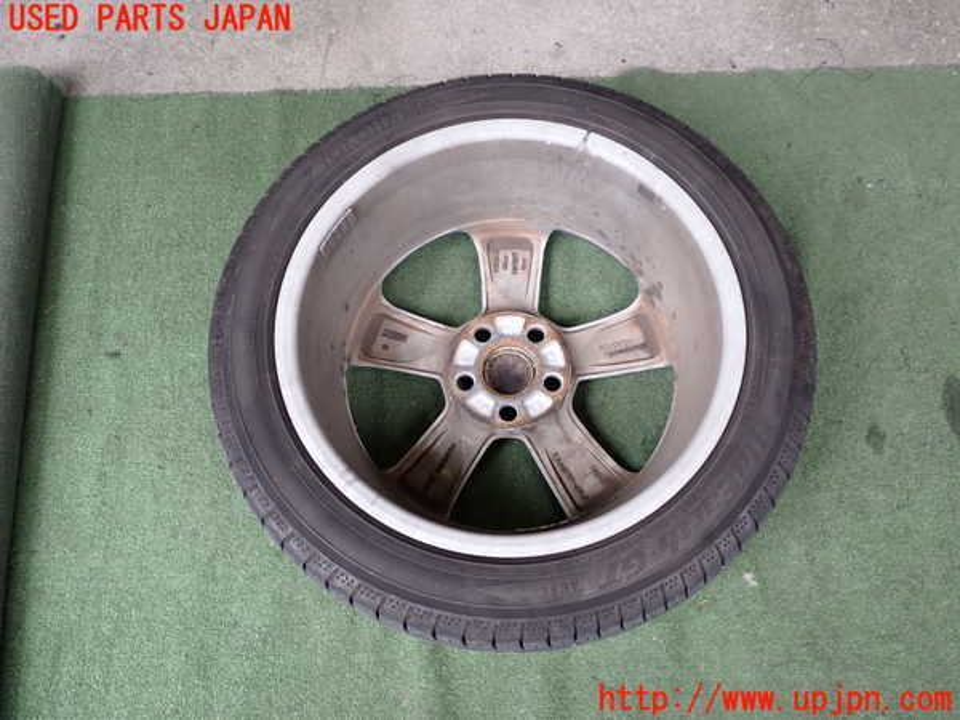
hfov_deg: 60.0
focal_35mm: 30
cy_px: 360
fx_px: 832
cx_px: 480
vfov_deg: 46.8
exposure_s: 1/125
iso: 160
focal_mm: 5.4
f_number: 2.3
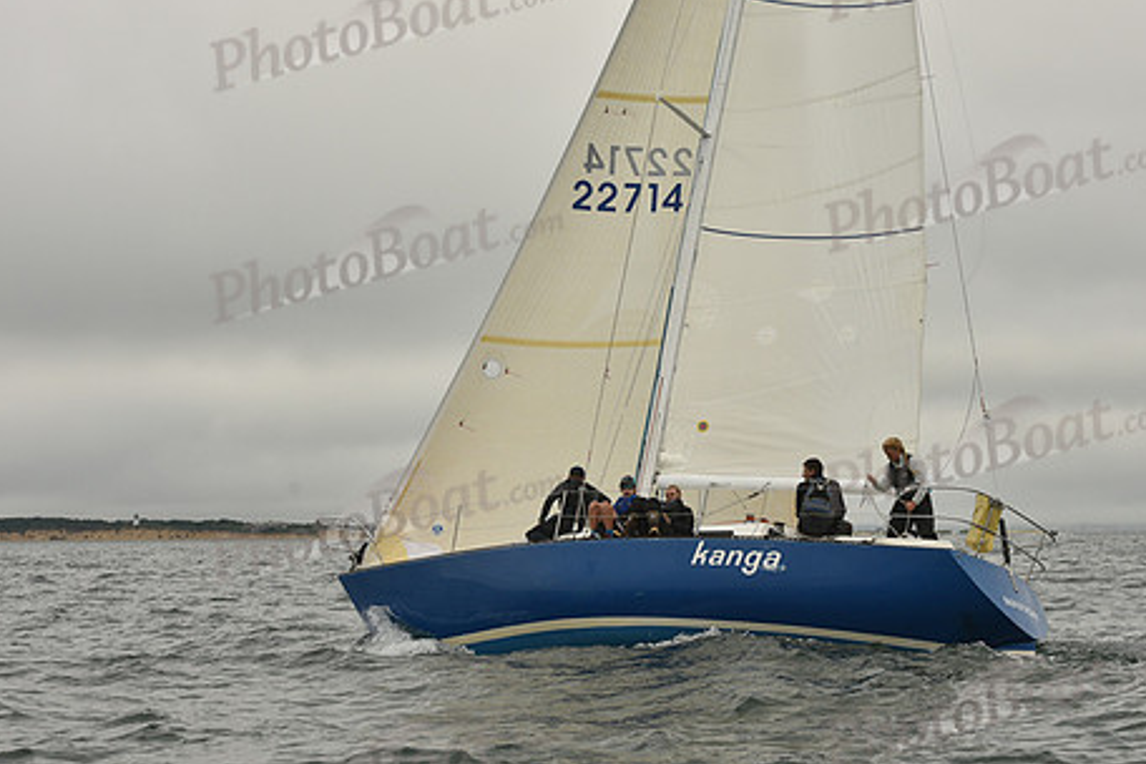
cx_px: 696
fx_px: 2833
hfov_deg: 22.8
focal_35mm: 89
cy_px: 353
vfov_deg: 15.4
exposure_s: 1/800
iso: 320
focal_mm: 70
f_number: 8
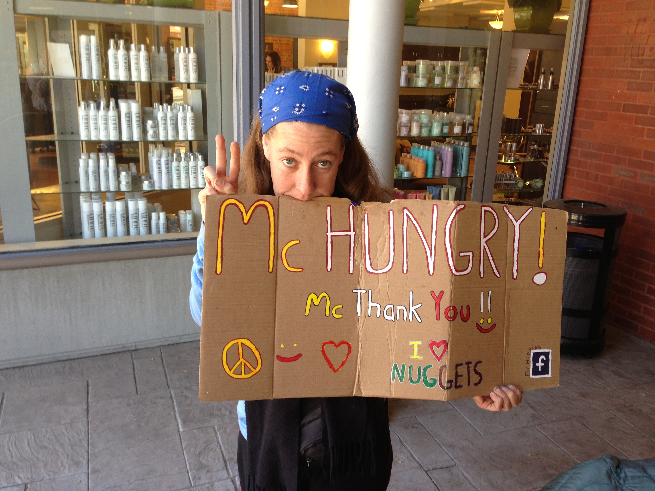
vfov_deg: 42.9
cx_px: 328
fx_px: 624
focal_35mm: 33
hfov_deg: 55.4
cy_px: 246
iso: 50
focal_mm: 4.13
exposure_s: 1/40
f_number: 2.4
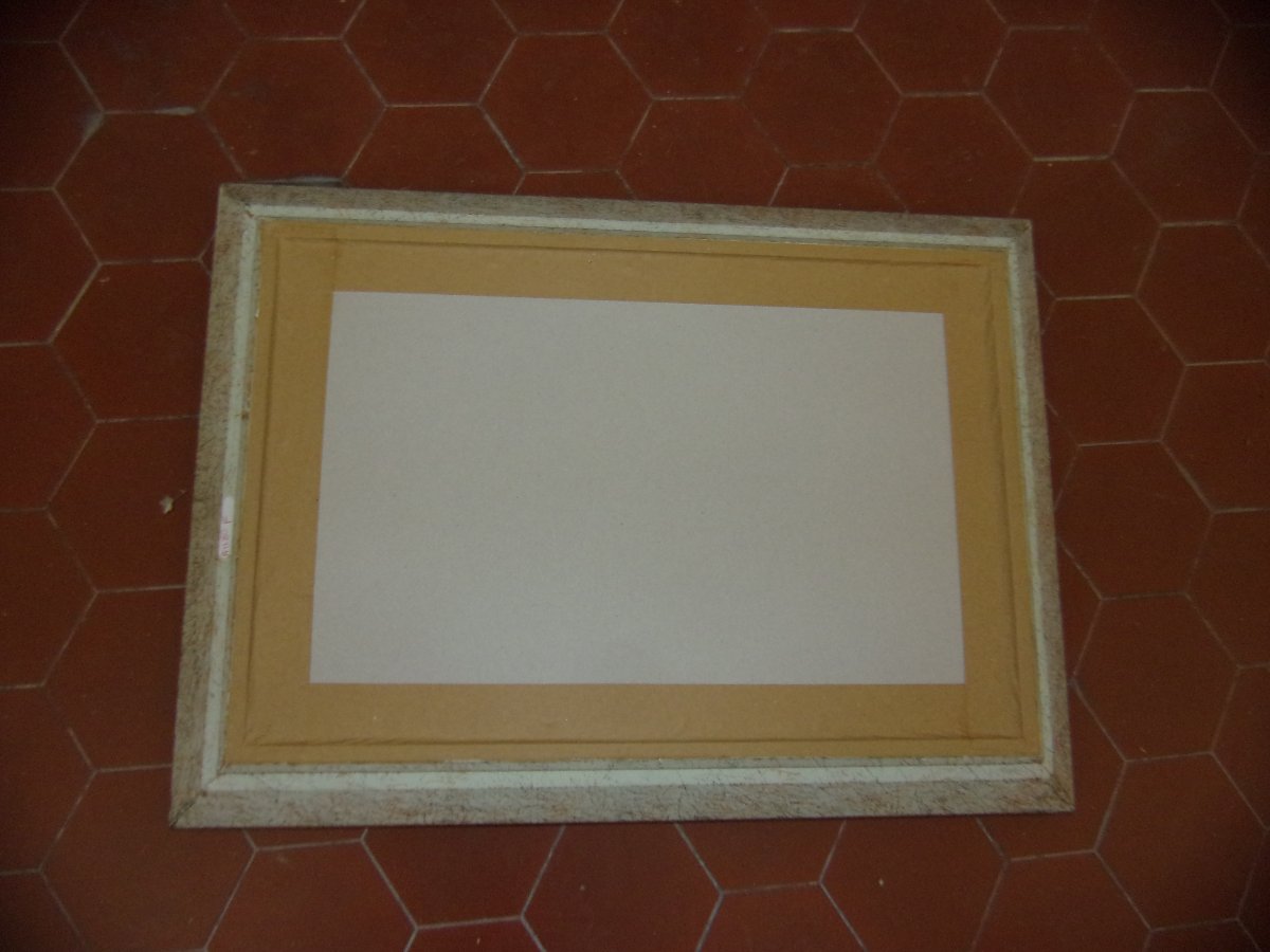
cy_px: 476
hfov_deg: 69.4
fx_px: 917
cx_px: 635
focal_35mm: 25
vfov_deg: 54.9
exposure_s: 1/34
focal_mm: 4.5
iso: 200
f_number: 3.5
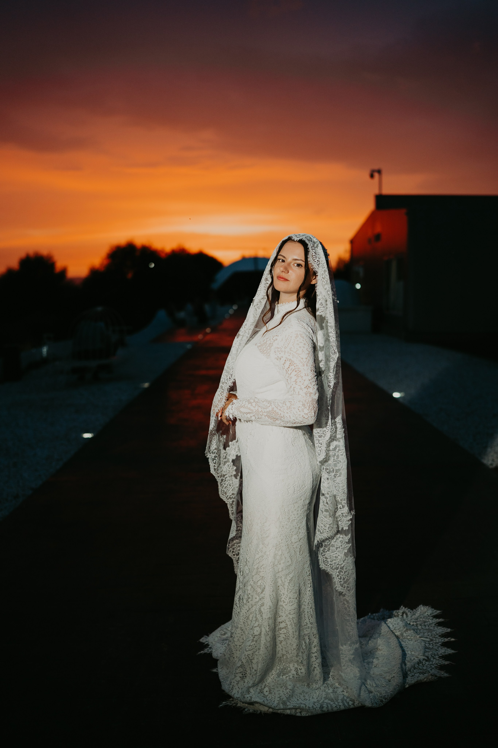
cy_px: 374
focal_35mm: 35
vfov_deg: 54.4
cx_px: 249
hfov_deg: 37.9
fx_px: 726
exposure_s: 1/400
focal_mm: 35
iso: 500
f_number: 1.8
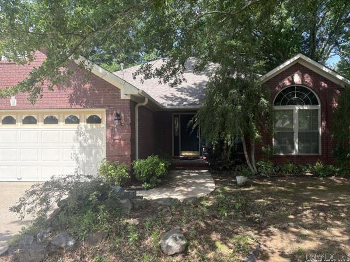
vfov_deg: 53.1
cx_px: 175
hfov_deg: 67.3
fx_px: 263
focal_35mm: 26
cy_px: 131
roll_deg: +0.2
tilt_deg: +1.0
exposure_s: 1/1016
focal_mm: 5.96
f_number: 1.6
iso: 64
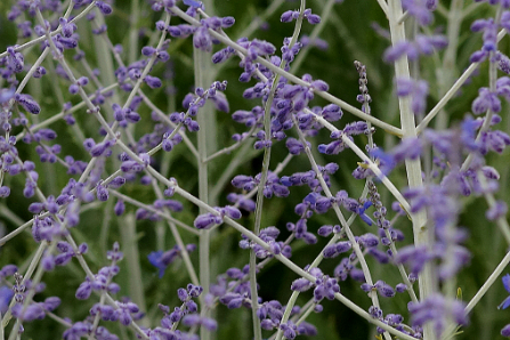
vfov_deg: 3.4
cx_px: 366
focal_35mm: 403
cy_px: 70
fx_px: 5709
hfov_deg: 5.1
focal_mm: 100
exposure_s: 1/160
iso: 400
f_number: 6.3
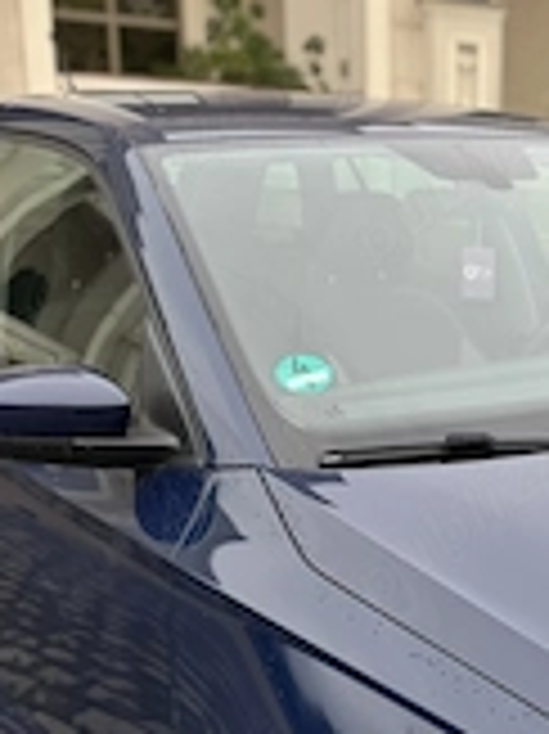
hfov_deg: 22.8
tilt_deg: -15.9
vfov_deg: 32.0
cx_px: 657
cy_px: 572
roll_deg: -3.2
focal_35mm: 59
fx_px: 1249
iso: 80
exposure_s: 1/439
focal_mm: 6.76
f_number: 1.78
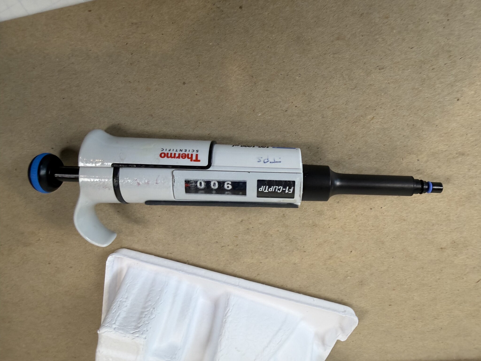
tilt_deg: -59.3
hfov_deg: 71.6
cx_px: 240
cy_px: 180
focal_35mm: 24
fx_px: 333
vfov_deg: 56.8
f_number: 2.2
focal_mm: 2.22
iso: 125
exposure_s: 1/120
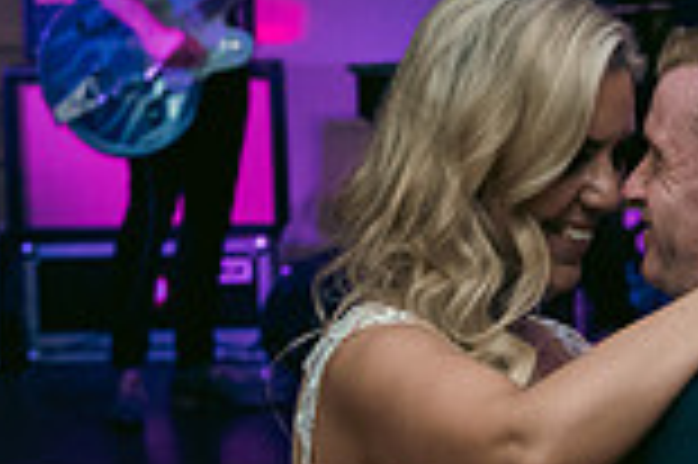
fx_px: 3196
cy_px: 318
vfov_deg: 8.3
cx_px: 590
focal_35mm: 165
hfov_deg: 12.4
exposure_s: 1/160
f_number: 3.5
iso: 1250
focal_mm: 44
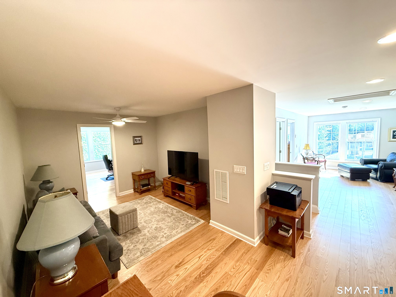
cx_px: 198
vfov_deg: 85.7
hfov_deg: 102.1
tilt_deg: -4.9
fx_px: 160
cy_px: 148
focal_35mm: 14
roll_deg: +2.0
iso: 400
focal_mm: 2.22
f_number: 2.2
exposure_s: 1/60
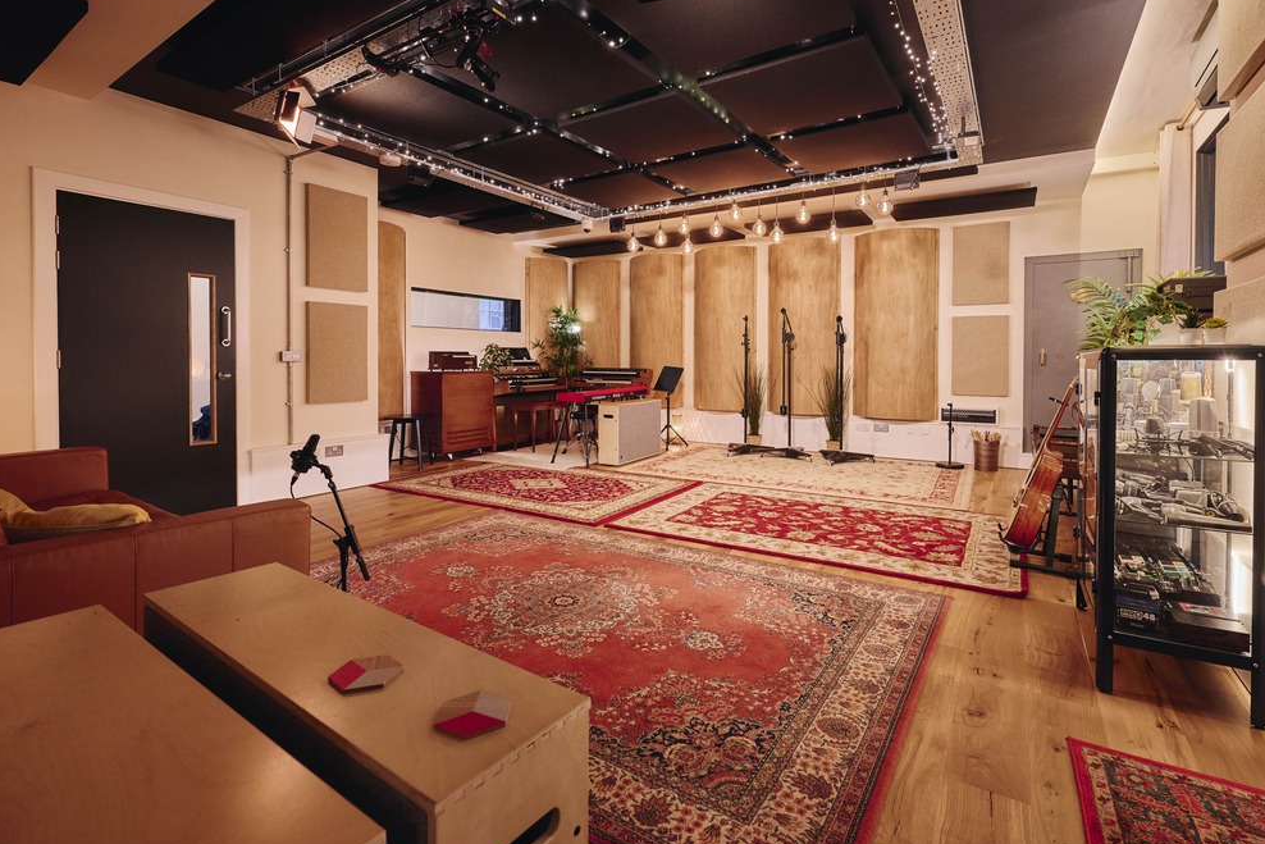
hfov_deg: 93.3
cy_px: 369
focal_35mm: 17
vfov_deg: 70.2
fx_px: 597
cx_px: 641
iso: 500
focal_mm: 14
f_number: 5.6
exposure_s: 1/25
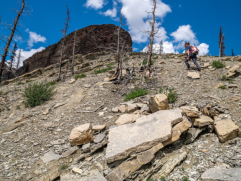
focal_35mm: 25
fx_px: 174
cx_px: 117
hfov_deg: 69.4
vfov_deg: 54.9
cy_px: 93
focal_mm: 12
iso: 200
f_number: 8
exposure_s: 1/400
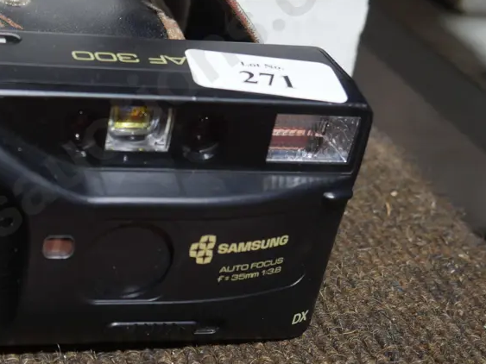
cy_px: 160
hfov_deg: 23.9
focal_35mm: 80
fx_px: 1123
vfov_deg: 18.4
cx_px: 74
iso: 800
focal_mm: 22
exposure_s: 1/60
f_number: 4.7
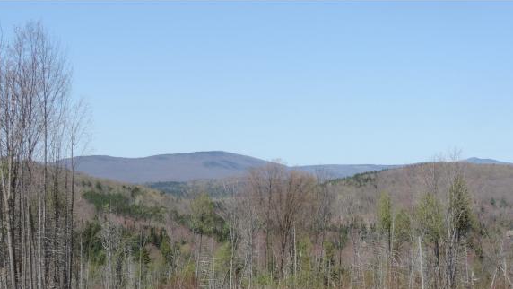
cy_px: 194
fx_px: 707
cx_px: 254
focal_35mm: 52
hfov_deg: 39.9
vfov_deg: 23.0
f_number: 3.5
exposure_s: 1/800
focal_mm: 8.3
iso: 80
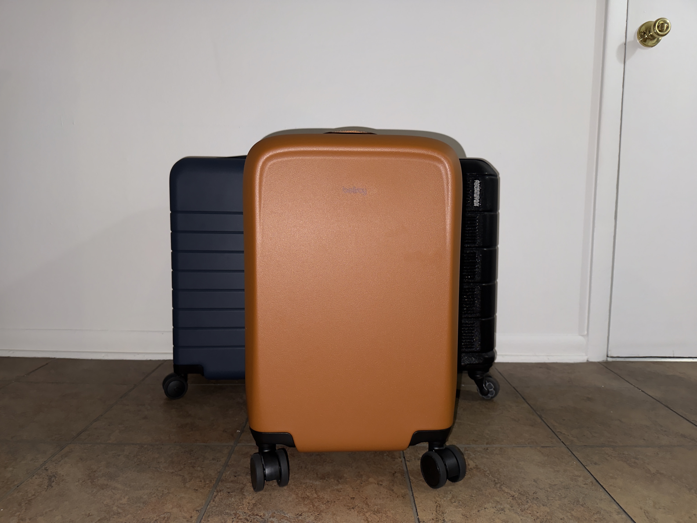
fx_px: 483
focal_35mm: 24
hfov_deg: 71.6
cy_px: 262
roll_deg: -0.1
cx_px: 348
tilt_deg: -4.9
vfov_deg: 56.8
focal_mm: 6.76
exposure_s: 1/15
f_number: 1.78
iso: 50
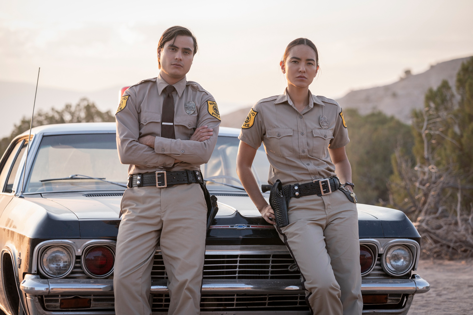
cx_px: 236
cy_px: 158
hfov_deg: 19.8
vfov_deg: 13.3
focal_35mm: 103
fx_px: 1353
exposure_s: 1/400
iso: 500
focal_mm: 103
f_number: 4
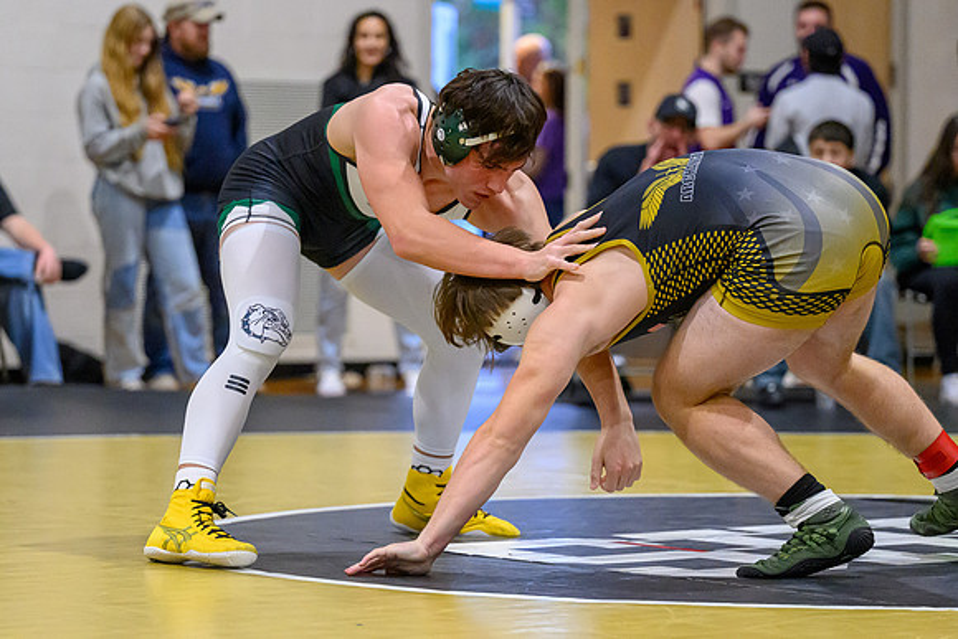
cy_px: 398
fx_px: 3727
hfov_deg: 14.6
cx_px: 449
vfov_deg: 9.8
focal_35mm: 140
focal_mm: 103
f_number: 2.8
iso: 9000
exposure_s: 1/800
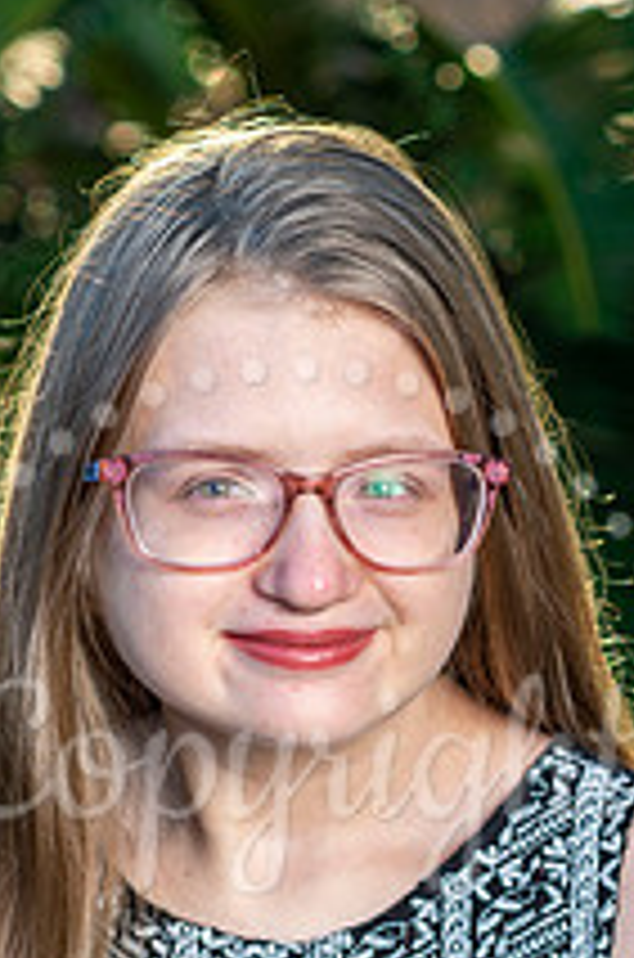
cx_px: 299
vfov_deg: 11.4
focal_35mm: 180
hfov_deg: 7.6
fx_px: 4778
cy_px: 774
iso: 200
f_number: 3.5
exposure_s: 1/200
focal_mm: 85
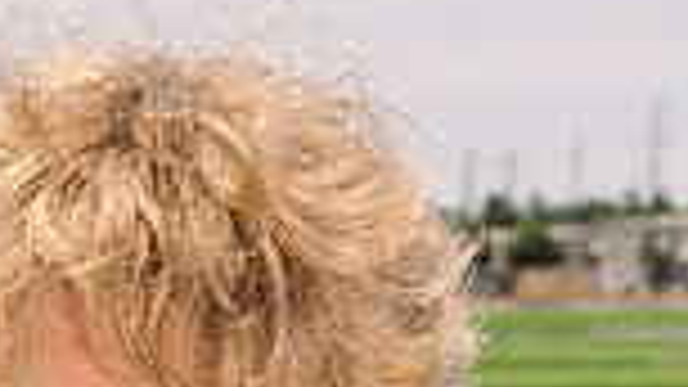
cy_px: 981
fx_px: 2590
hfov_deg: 14.9
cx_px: 40
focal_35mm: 142
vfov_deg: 7.8
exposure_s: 1/250
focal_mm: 46
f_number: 9
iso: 100
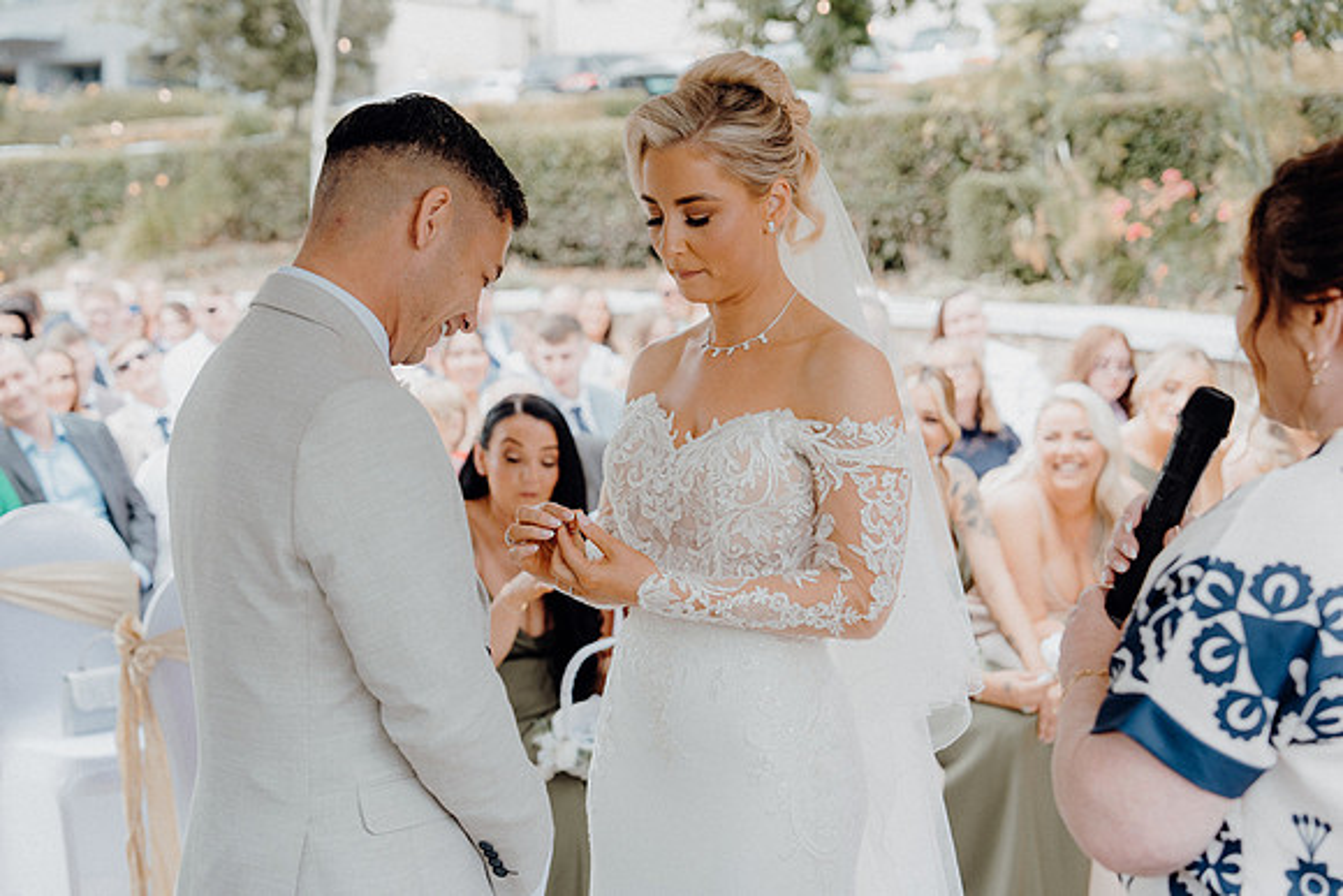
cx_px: 672
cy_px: 448
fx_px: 2127
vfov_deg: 23.8
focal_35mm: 57
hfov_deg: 35.0
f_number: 3.5
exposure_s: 1/200
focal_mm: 57
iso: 125
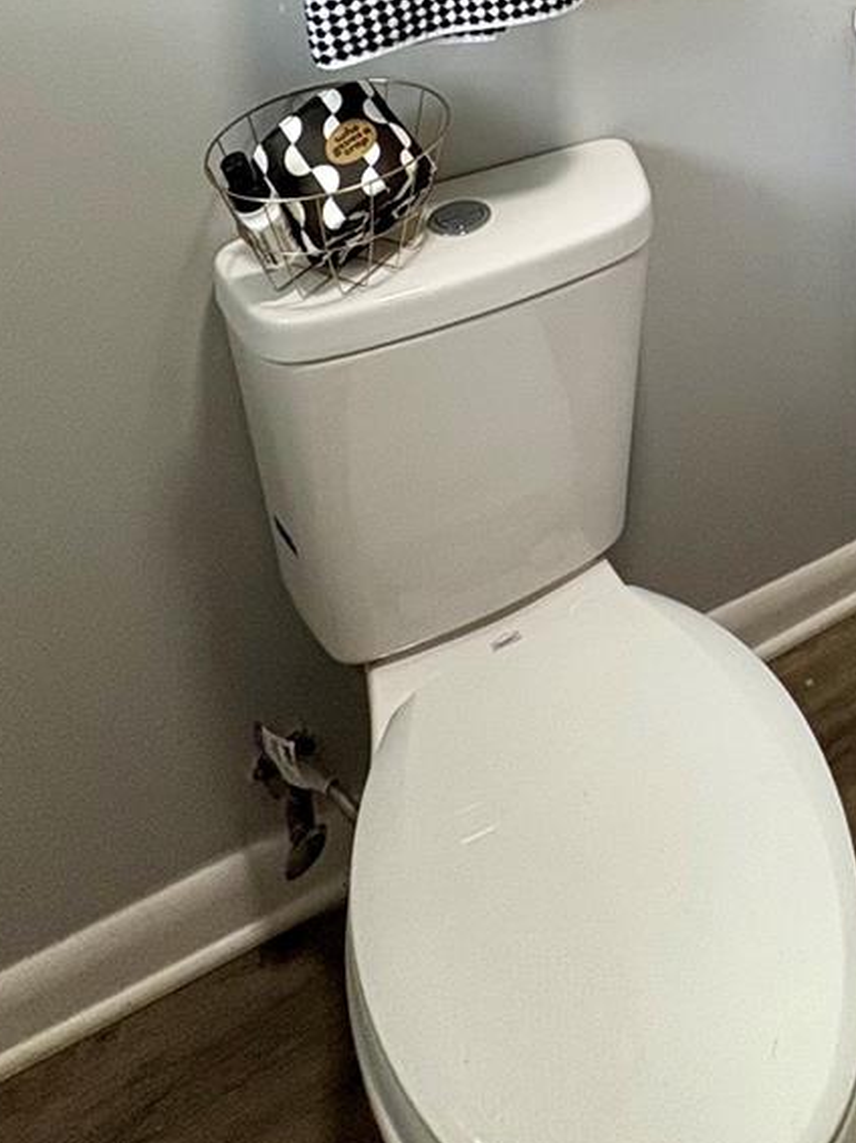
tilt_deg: -9.7
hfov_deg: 34.1
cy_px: -297
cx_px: 874
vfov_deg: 35.6
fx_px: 1254
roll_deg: +0.0
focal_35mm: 38
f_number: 2.2
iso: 200
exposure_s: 1/120
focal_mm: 2.22
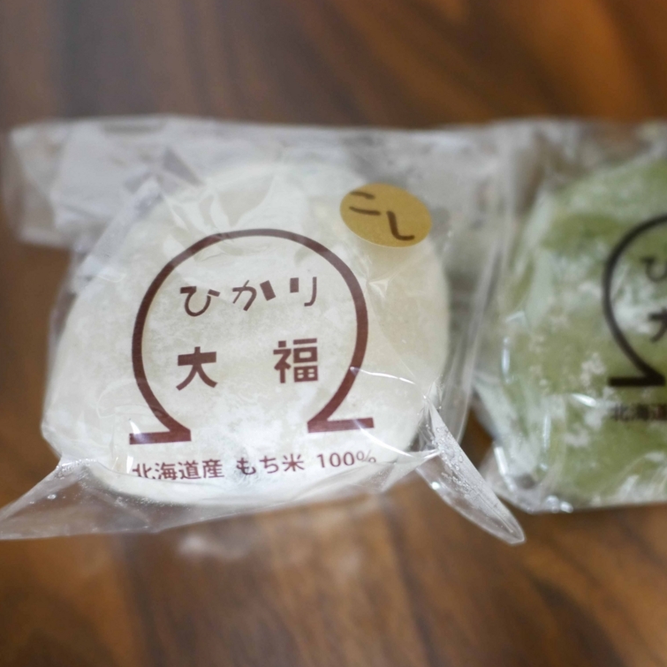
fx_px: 785
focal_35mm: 36
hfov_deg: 45.8
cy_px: 330
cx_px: 398
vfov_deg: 46.0
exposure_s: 1/80
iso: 1600
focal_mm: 15
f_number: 1.7
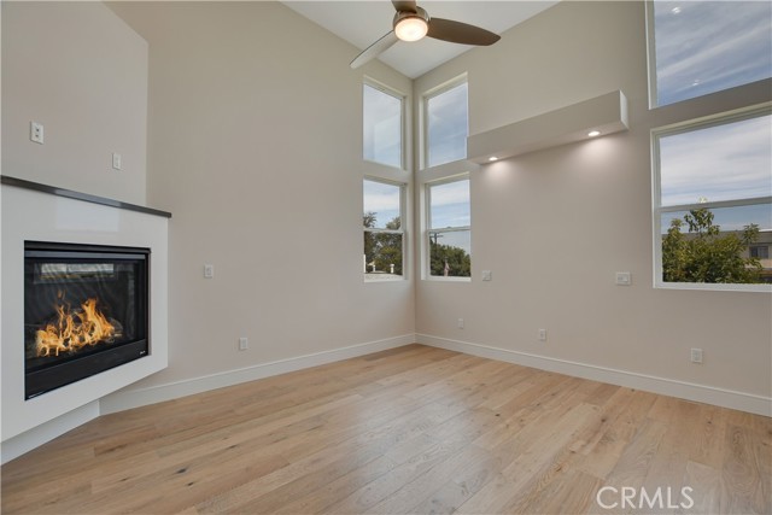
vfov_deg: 77.4
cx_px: 386
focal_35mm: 15
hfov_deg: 100.4
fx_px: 322
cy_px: 258
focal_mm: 10
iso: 400
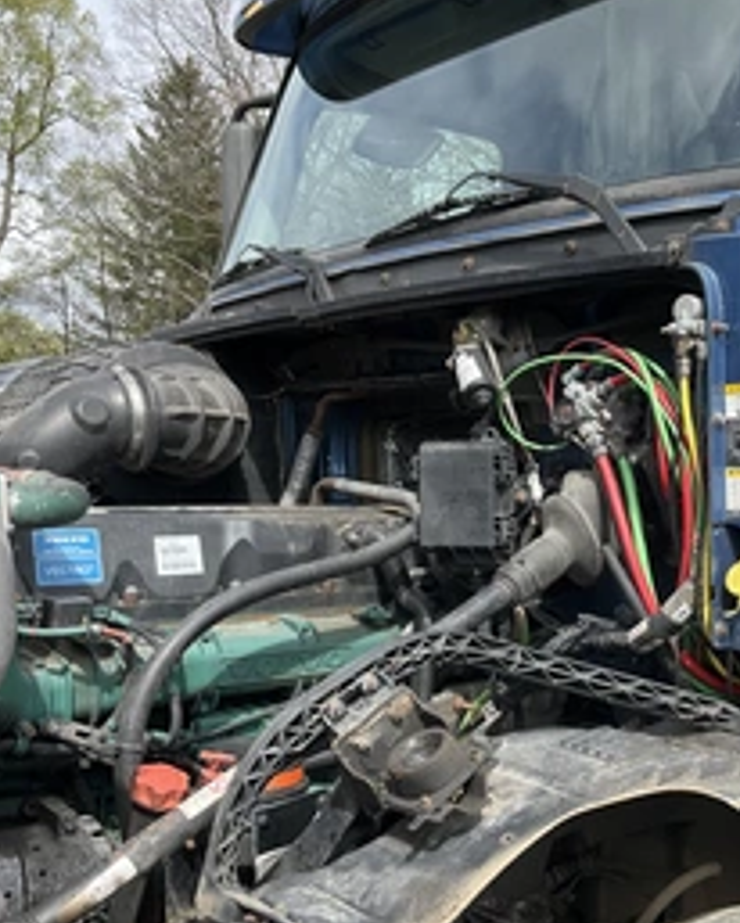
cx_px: 596
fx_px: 1203
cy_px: 485
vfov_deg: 42.0
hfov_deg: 33.2
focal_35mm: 44
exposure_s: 1/804
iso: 25
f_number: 1.8
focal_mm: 3
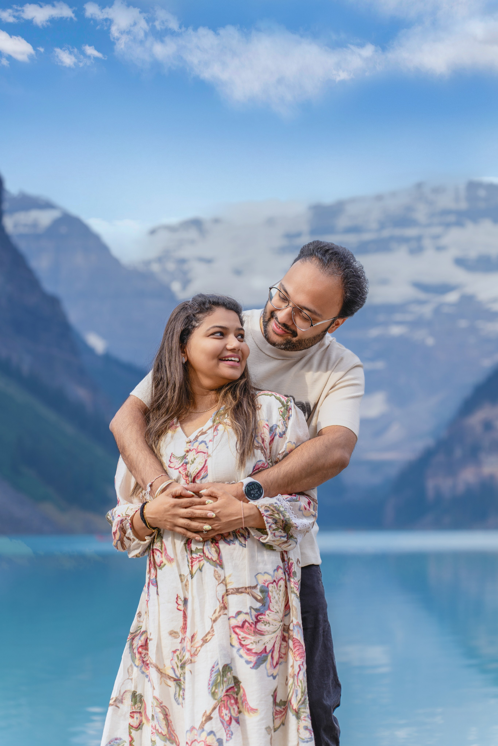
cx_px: 249
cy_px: 373
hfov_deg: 18.4
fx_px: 1535
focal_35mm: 74
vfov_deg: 27.3
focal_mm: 74
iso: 100
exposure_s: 1/320
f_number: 3.5
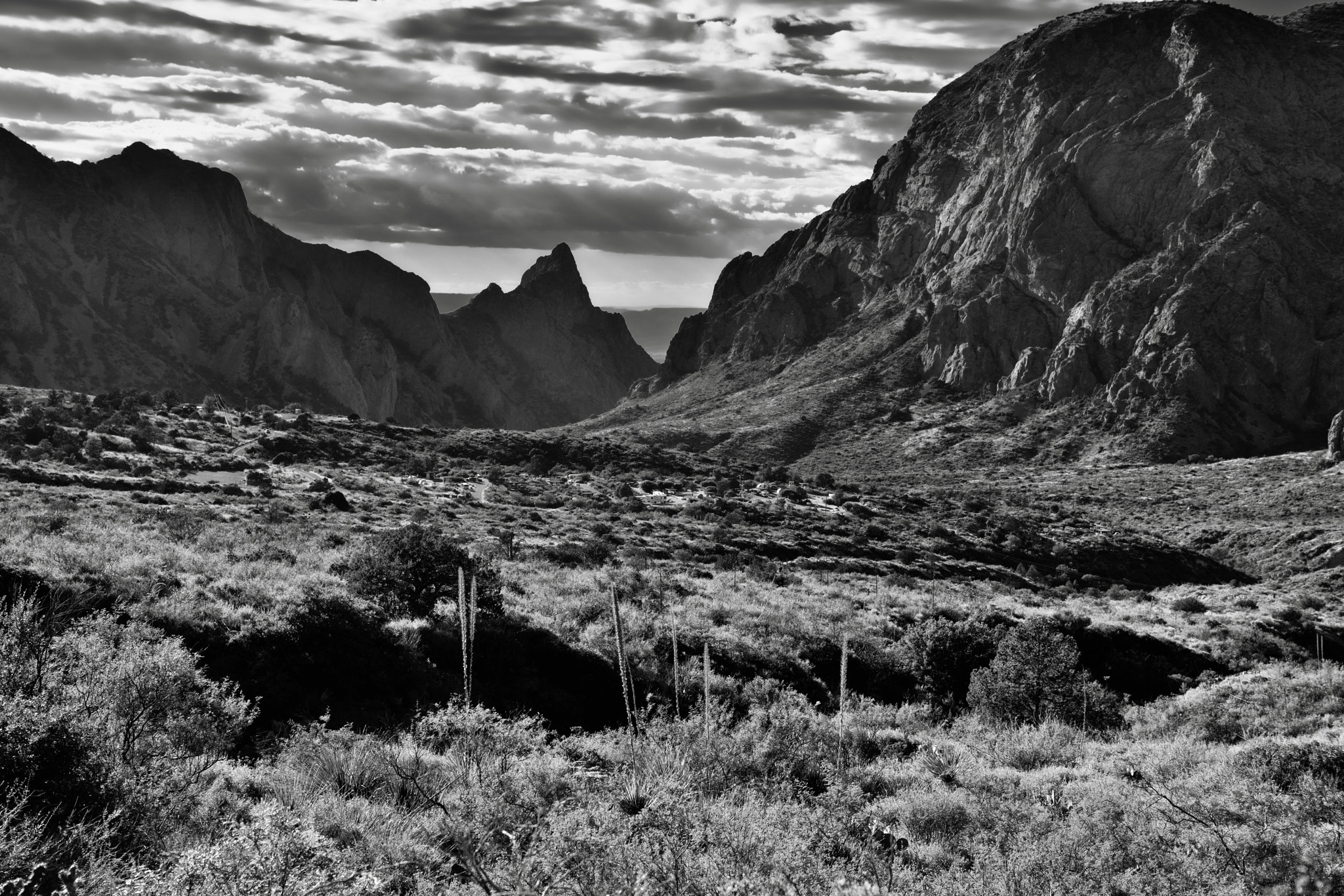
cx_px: 672
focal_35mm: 48
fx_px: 1792
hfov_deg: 41.1
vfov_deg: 28.1
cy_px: 448
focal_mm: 48
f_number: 5.6
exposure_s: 1/640
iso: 100
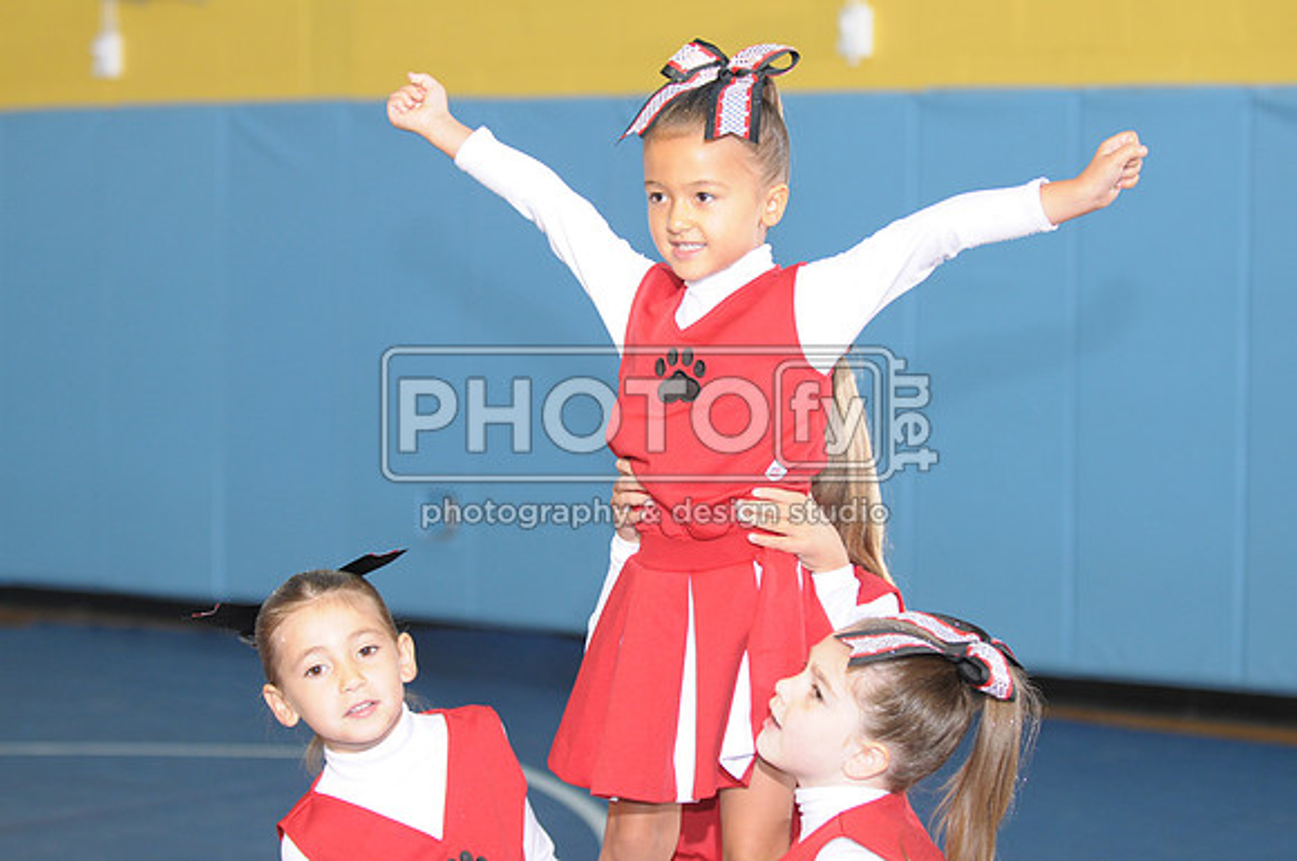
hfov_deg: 19.5
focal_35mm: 105
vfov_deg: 13.0
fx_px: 3778
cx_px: 648
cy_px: 430
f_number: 2.8
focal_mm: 70
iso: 500
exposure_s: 1/125
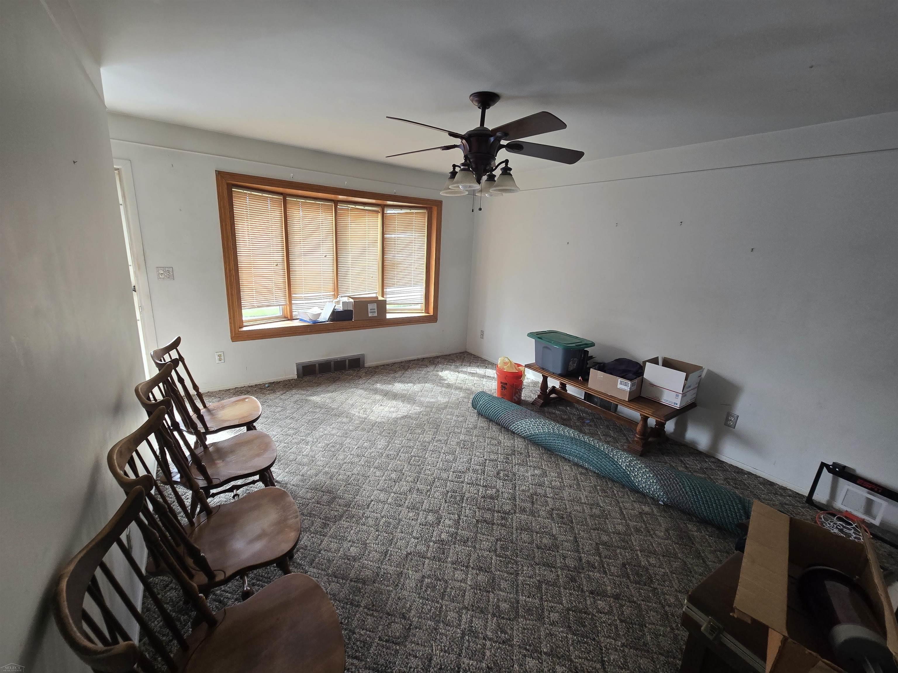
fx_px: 337
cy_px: 336
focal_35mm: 13
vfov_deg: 89.9
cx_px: 449
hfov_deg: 106.2
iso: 64
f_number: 2.2
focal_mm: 2.2
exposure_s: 1/60
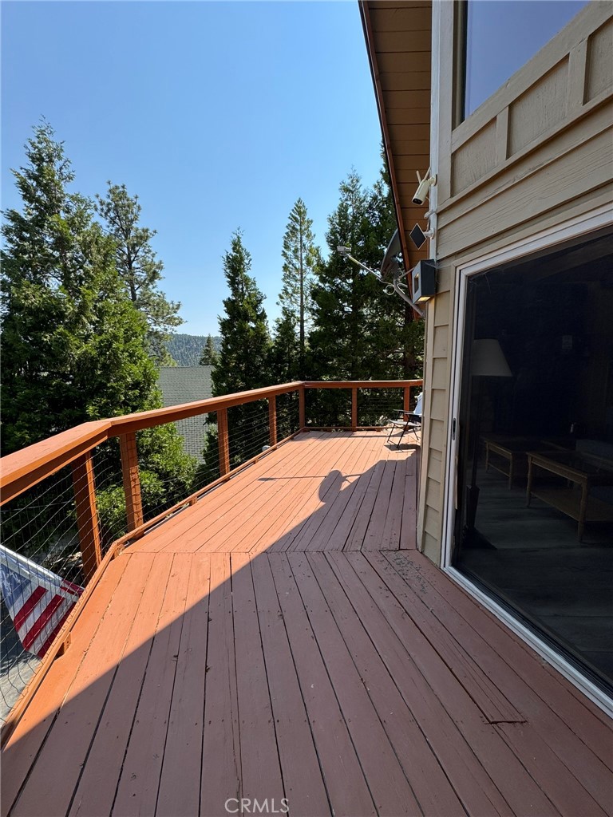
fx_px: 331
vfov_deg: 102.1
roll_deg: +1.2
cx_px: 306
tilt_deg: -6.5
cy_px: 408
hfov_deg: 85.7
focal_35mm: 14
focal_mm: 2.22
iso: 50
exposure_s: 1/1078
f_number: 2.2
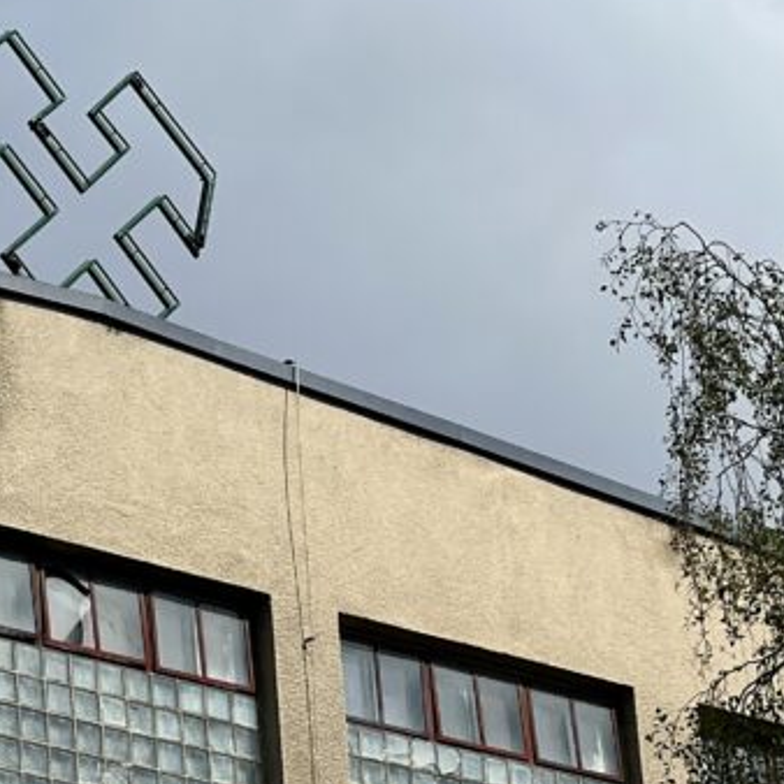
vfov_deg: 8.5
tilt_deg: +23.9
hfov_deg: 8.5
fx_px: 5279
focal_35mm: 206
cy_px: 559
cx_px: 144
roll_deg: +3.7
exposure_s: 1/1575
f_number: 2.8
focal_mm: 9
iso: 32
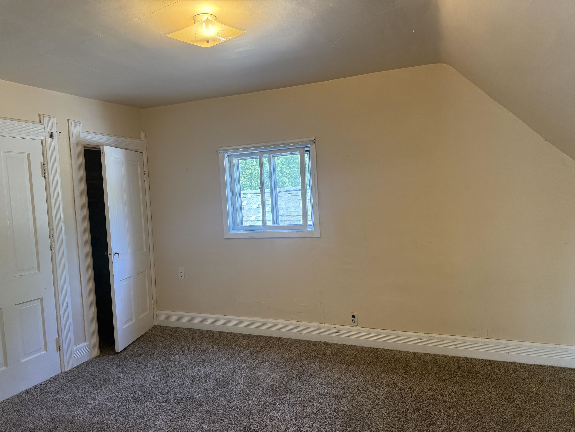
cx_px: 288
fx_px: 399
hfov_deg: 71.6
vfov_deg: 56.8
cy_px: 216
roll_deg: +3.1
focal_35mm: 24
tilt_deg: -2.6
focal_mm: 6.76
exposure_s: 1/120
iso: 250
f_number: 1.78
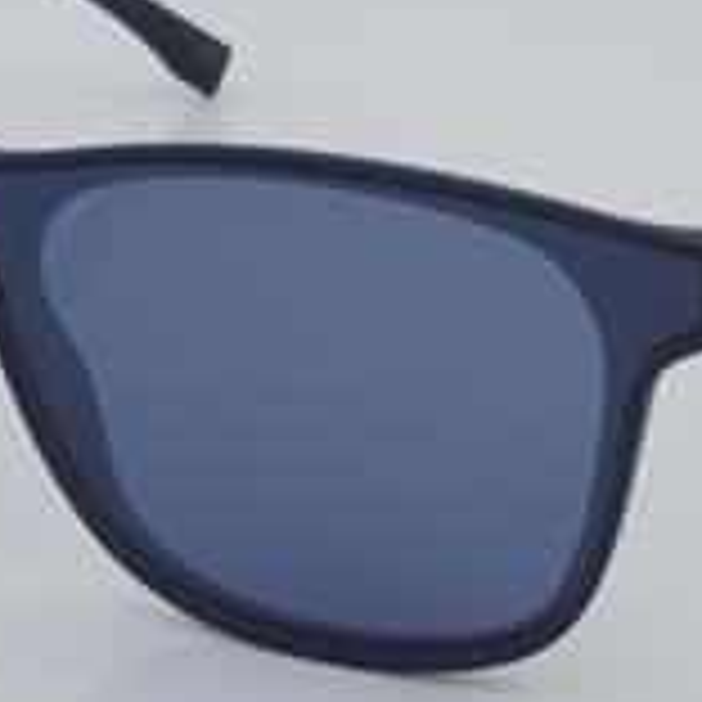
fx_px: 3740
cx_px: 256
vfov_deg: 10.7
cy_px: 284
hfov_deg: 10.7
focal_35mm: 163
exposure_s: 1/4
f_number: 32
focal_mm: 50
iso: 100
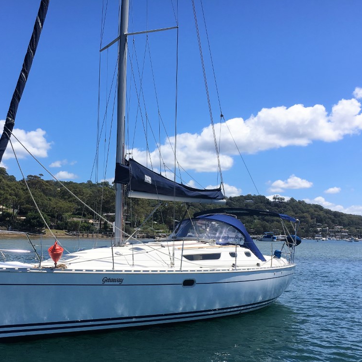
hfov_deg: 46.5
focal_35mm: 35
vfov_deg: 47.2
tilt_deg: +2.7
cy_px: 184
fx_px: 414
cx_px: 122
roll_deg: -1.9
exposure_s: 1/2564
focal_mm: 4.15
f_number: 2.2
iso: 25
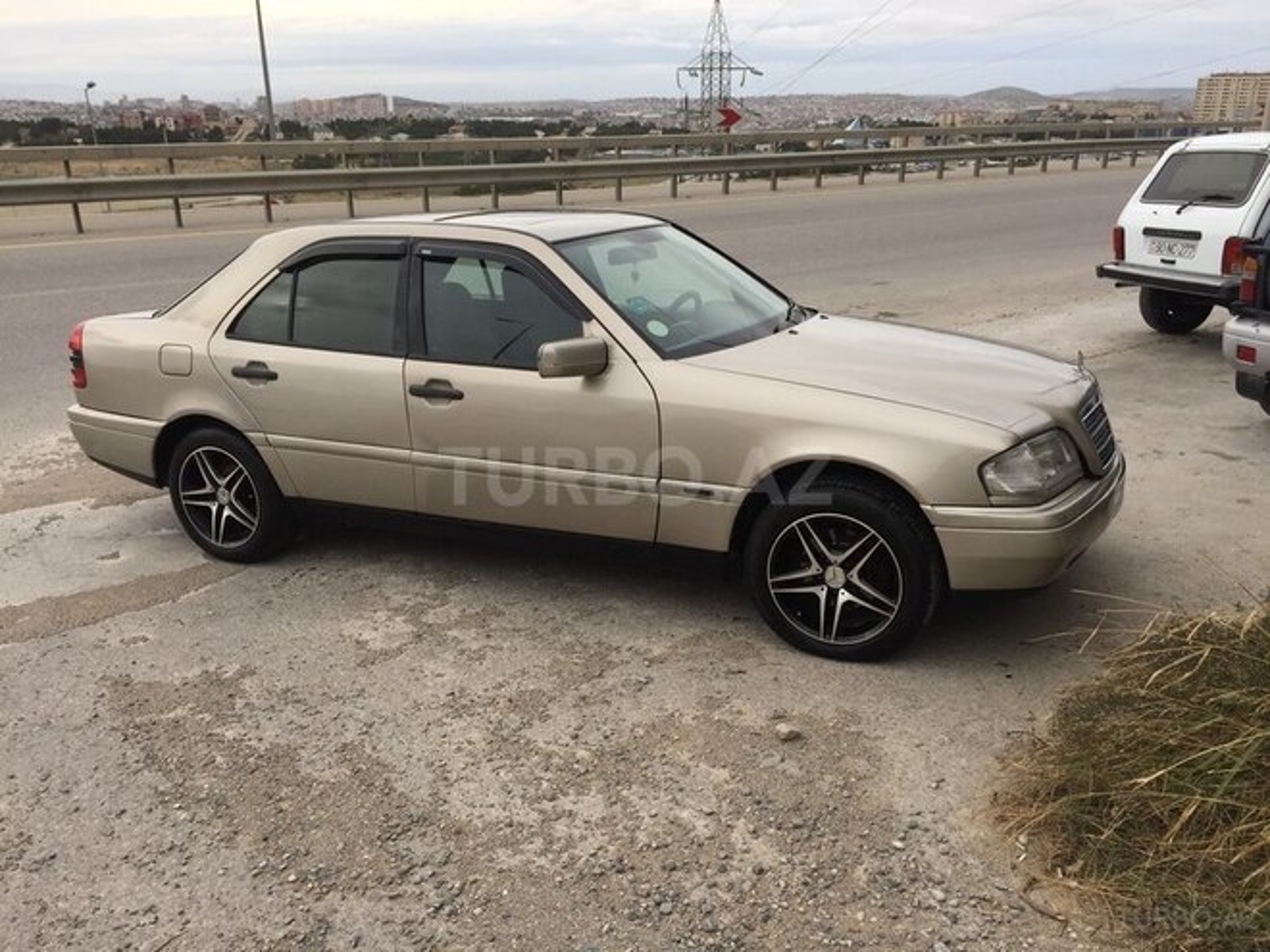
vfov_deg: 48.2
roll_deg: -1.4
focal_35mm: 29
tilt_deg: -20.3
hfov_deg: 61.7
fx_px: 1064
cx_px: 635
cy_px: 476
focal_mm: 4.15
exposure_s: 1/488
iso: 32
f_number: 2.2
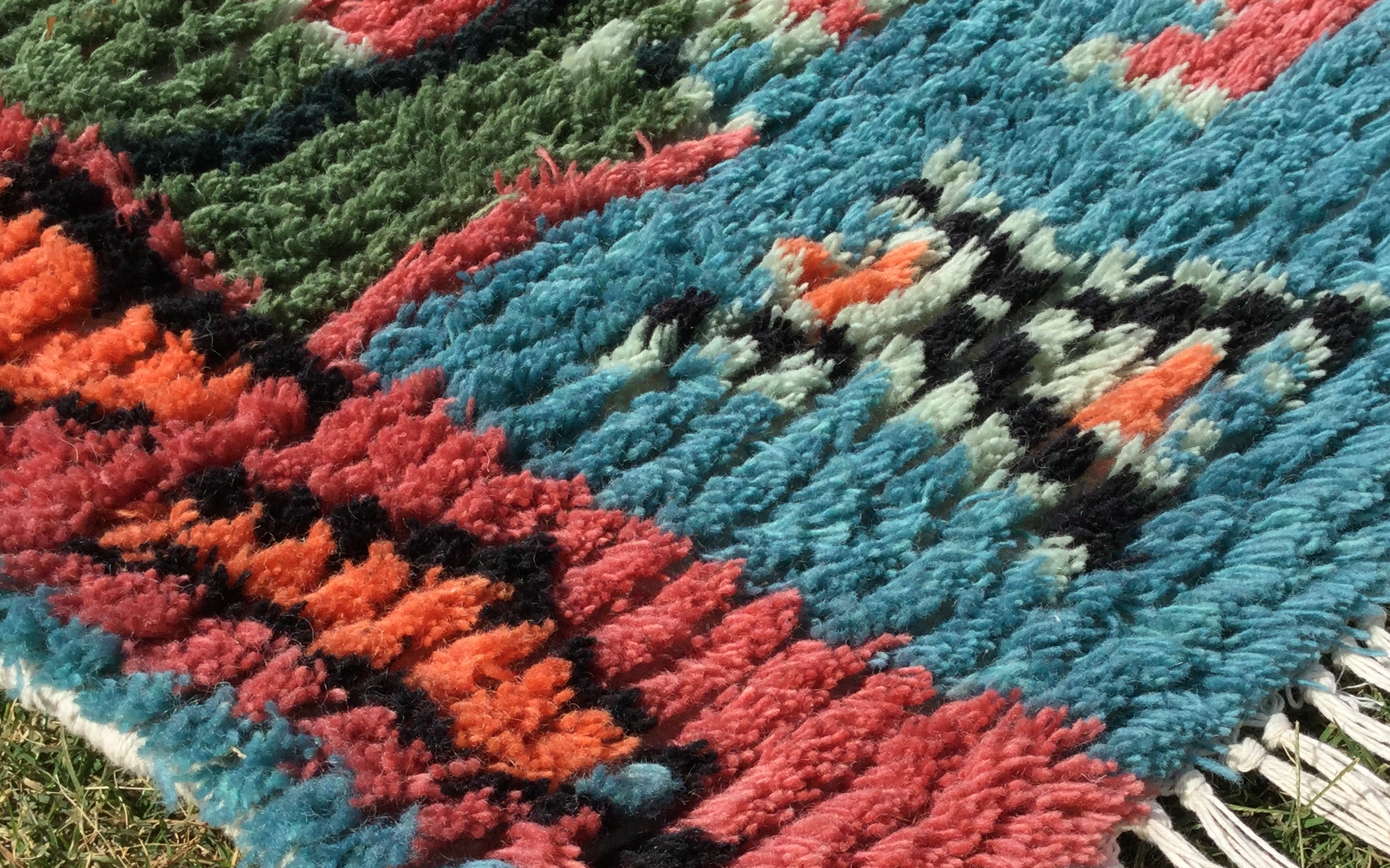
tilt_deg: -40.6
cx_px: 795
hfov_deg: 39.5
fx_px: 1932
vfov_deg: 25.2
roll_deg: -6.2
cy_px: 598
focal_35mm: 51
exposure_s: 1/1852
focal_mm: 3.3
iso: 25
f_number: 2.4
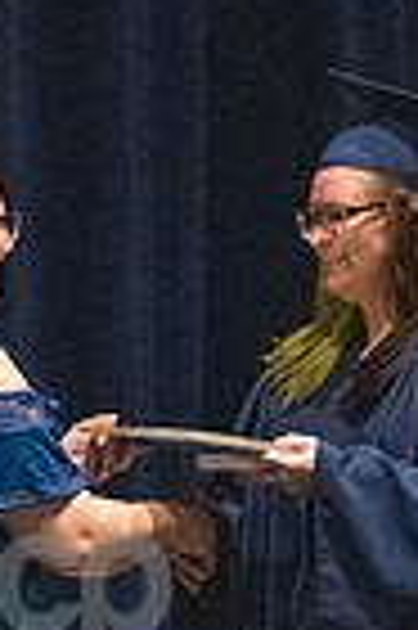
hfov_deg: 2.3
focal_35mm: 603
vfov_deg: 3.4
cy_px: 630
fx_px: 10528
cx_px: 65
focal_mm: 125
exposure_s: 1/400
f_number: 3.2
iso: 10000
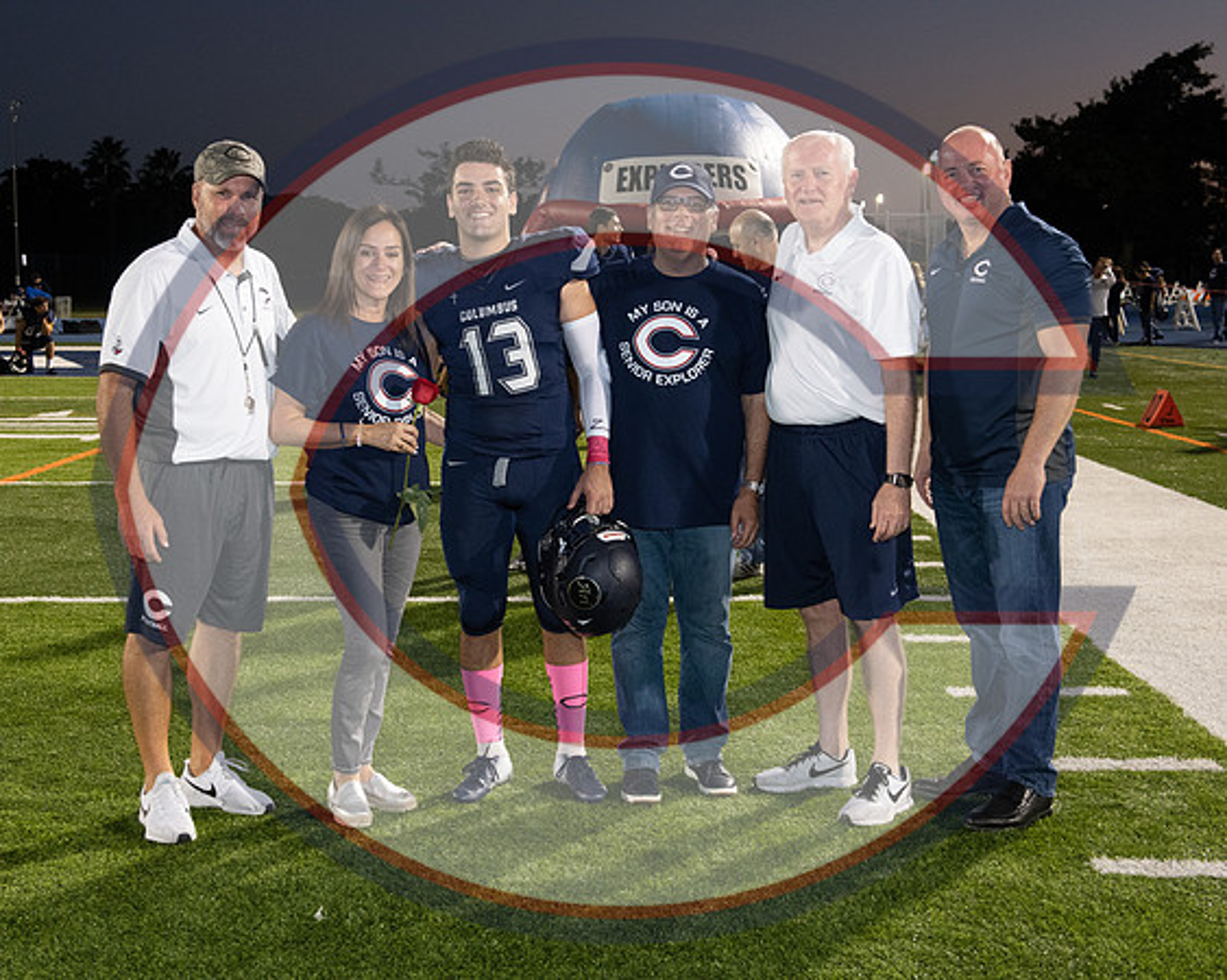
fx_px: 1799
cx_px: 593
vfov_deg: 30.5
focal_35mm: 50
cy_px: 490
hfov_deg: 37.7
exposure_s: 1/60
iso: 1400
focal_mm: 44
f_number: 7.1
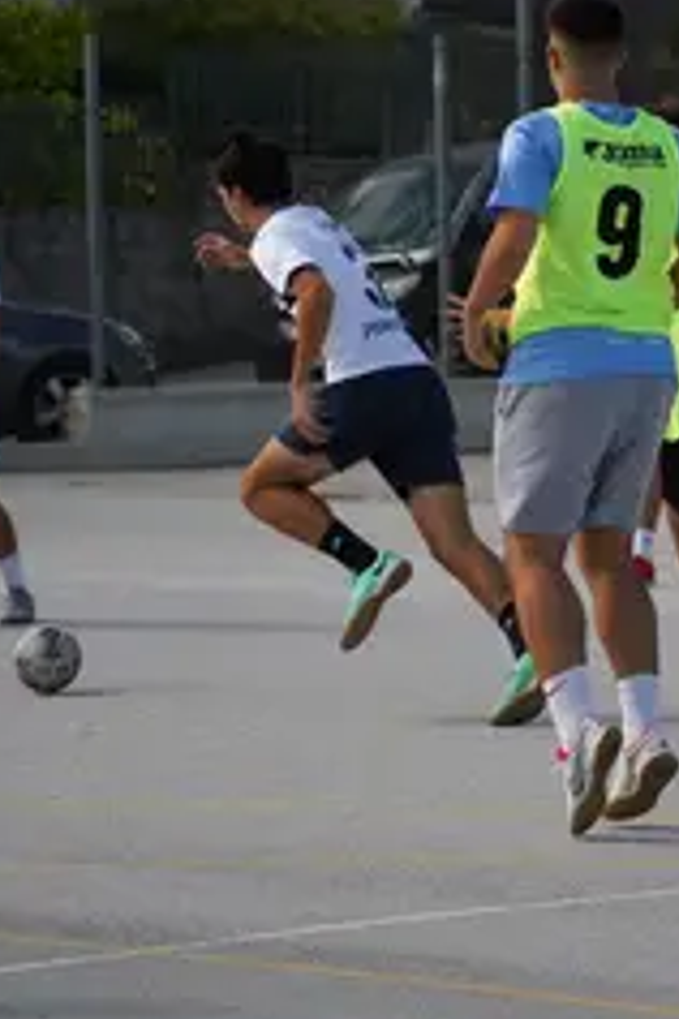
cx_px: 550
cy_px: 120
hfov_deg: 5.6
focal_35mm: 247
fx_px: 6987
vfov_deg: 8.3
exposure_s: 1/1000
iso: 500
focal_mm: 122
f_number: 5
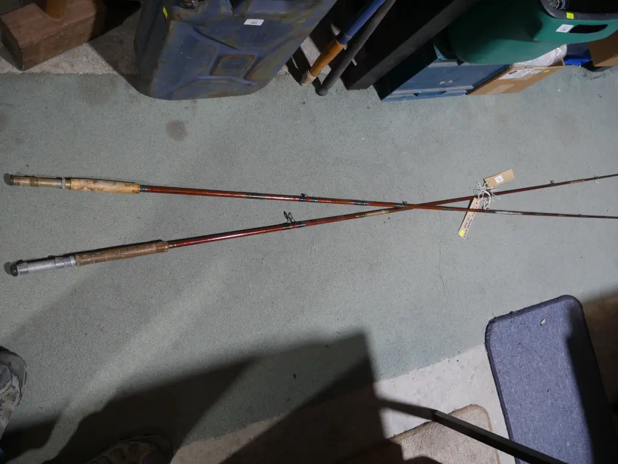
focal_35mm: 28
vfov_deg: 49.7
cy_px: 232
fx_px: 500
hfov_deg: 63.4
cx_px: 309
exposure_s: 1/60
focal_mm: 14
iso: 400
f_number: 3.5
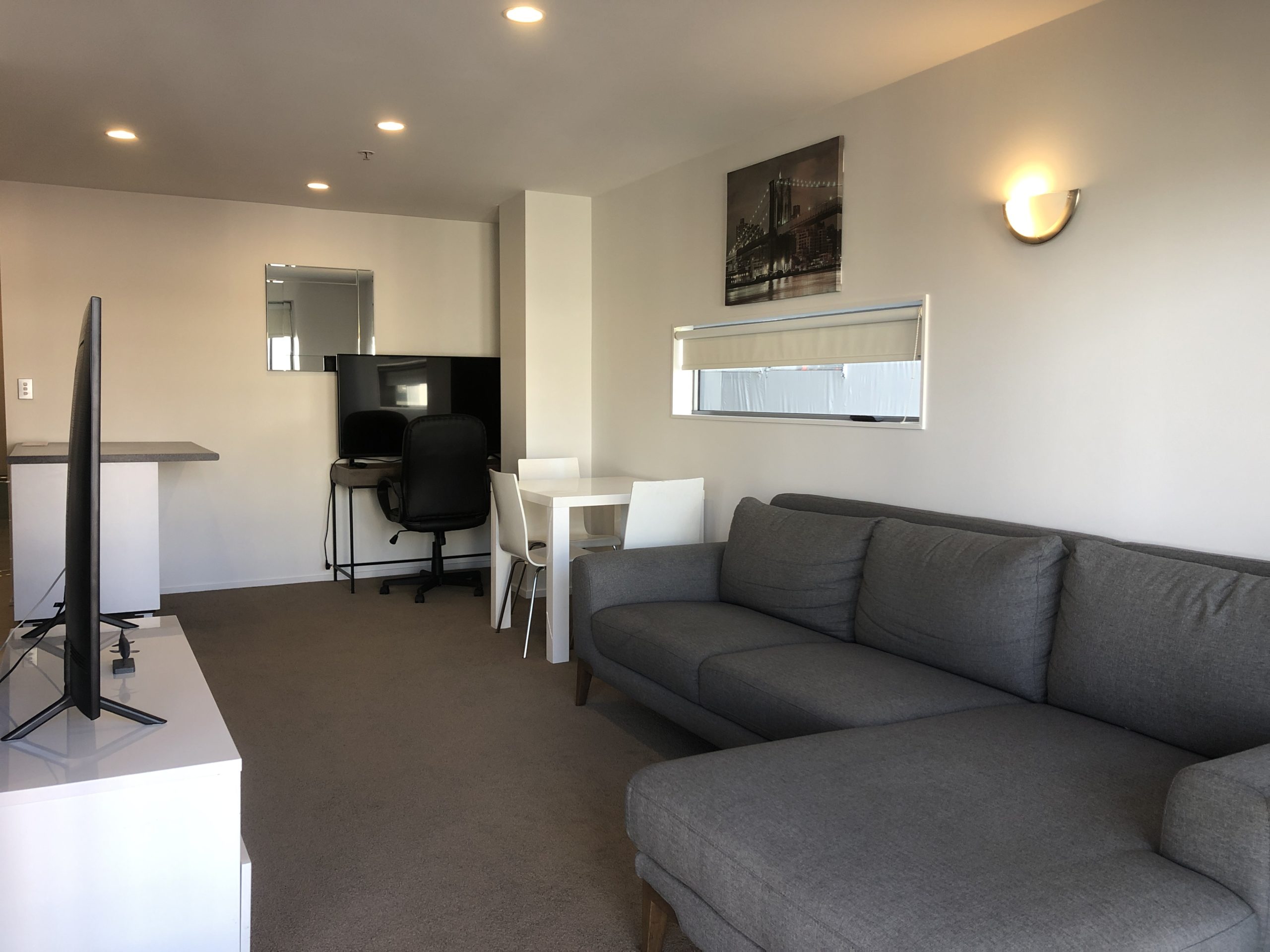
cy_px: 476
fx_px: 1027
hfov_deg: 63.4
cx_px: 635
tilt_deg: -4.8
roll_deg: -0.5
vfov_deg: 49.7
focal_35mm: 28
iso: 20
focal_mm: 3.99
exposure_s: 1/40
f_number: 1.8
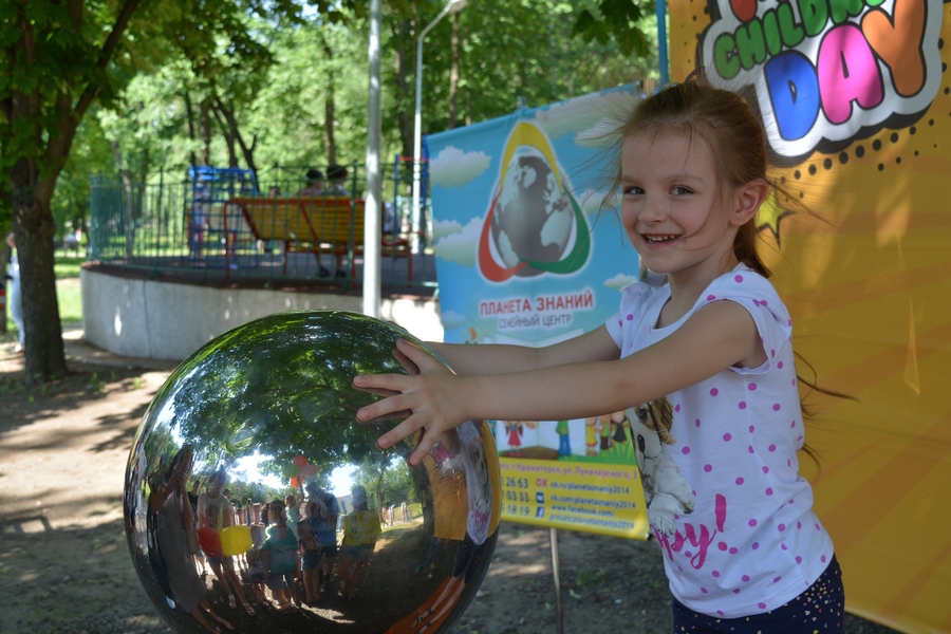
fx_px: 1149
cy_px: 317
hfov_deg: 45.0
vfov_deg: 30.8
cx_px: 476
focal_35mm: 44
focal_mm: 29
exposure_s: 1/160
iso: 200
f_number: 6.3
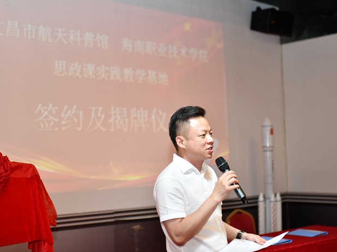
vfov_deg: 25.4
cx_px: 156
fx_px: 560
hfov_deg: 33.5
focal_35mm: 58
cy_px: 125
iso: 320
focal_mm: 35
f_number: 1.4
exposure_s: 1/160
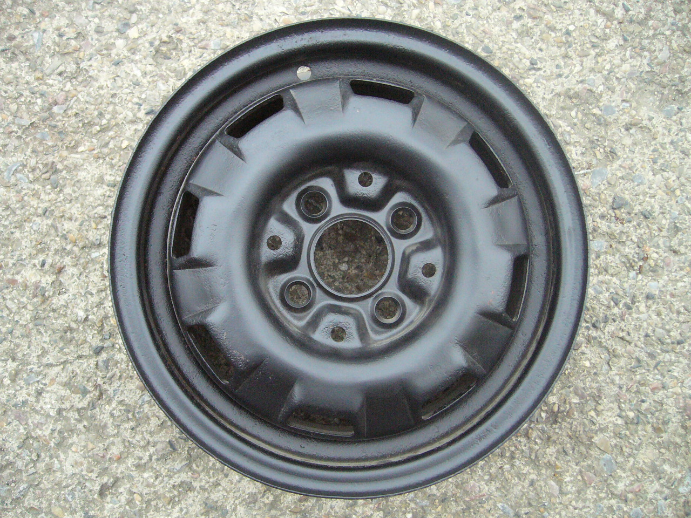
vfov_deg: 40.7
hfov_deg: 52.6
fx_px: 699
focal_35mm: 35
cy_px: 259
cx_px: 346
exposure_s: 1/200
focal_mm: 5.8
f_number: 2.8
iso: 400
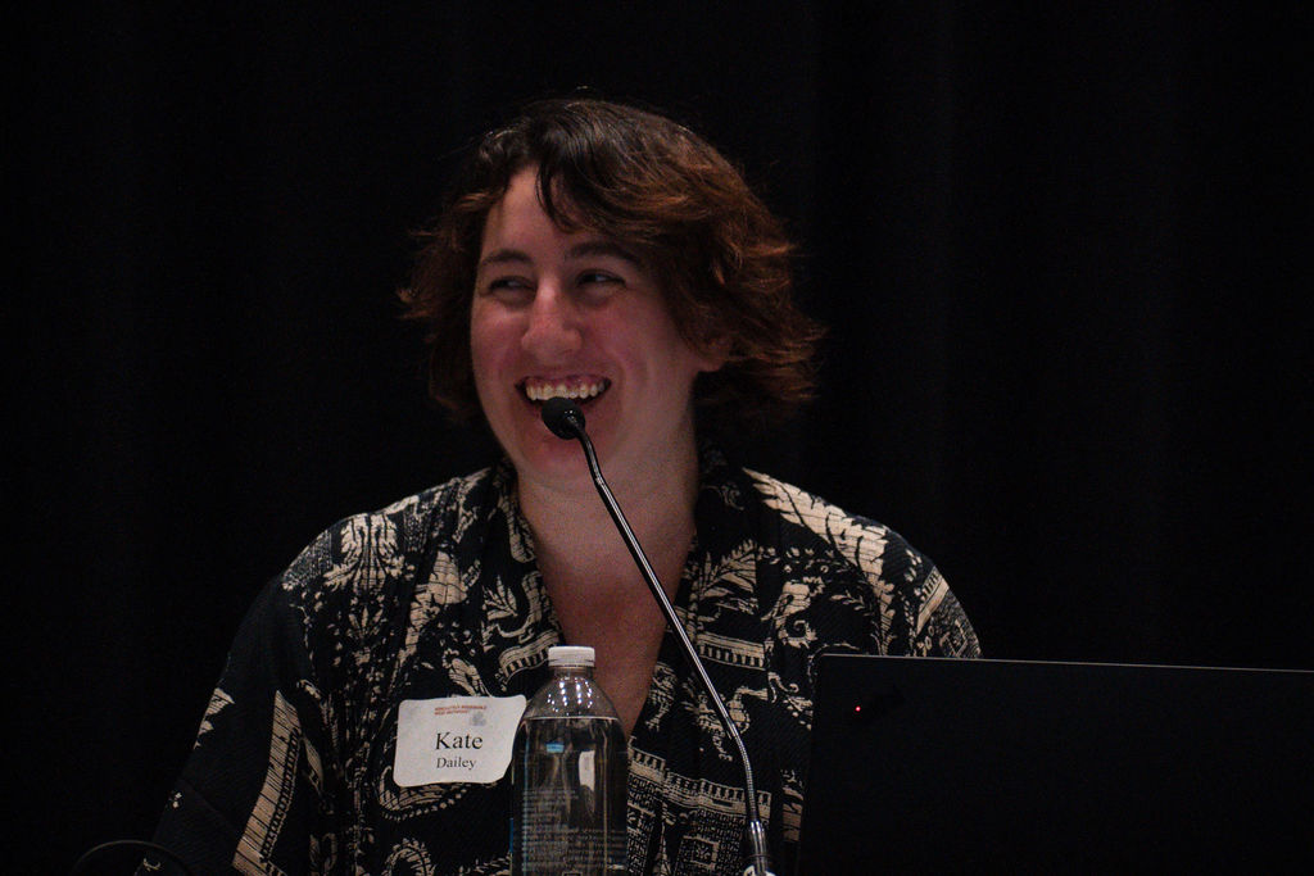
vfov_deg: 3.1
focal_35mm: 450
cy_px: 438
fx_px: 16426
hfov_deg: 4.6
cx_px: 657
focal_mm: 300
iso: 3200
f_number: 6.3
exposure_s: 1/200
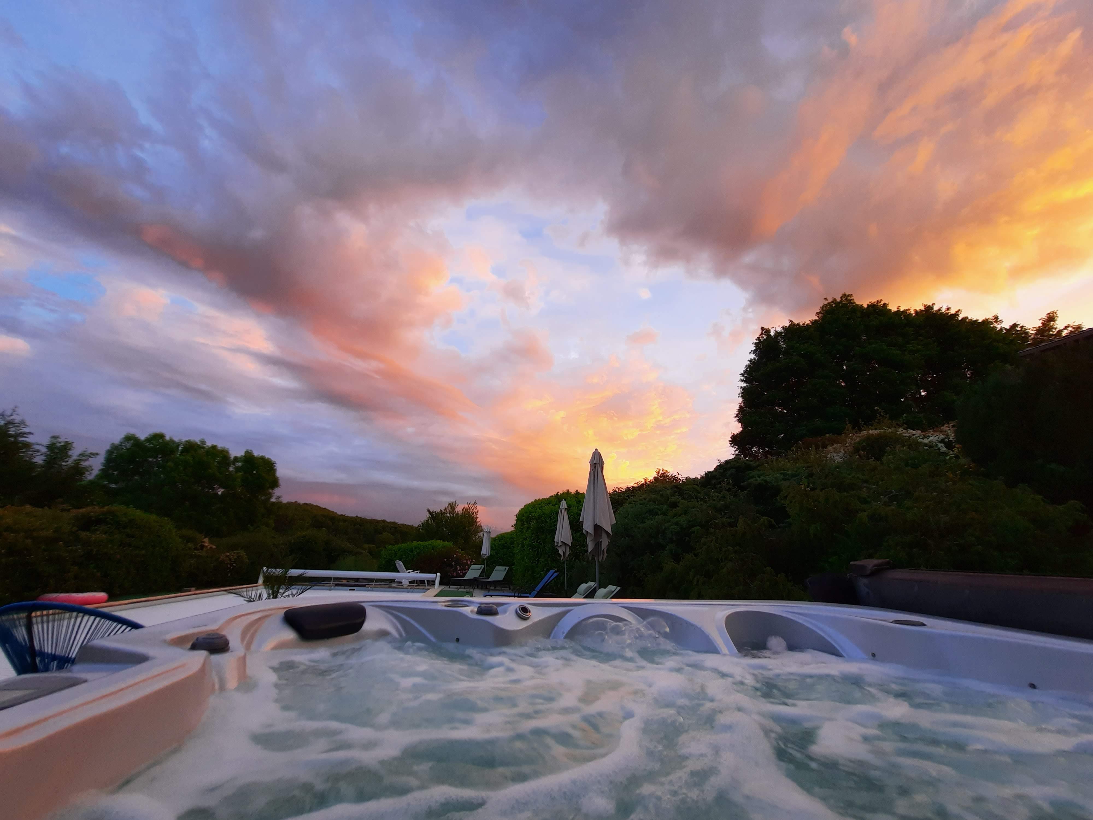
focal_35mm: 13
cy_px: 410
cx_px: 546
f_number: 2.2
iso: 64
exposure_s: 1/50
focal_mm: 1.74
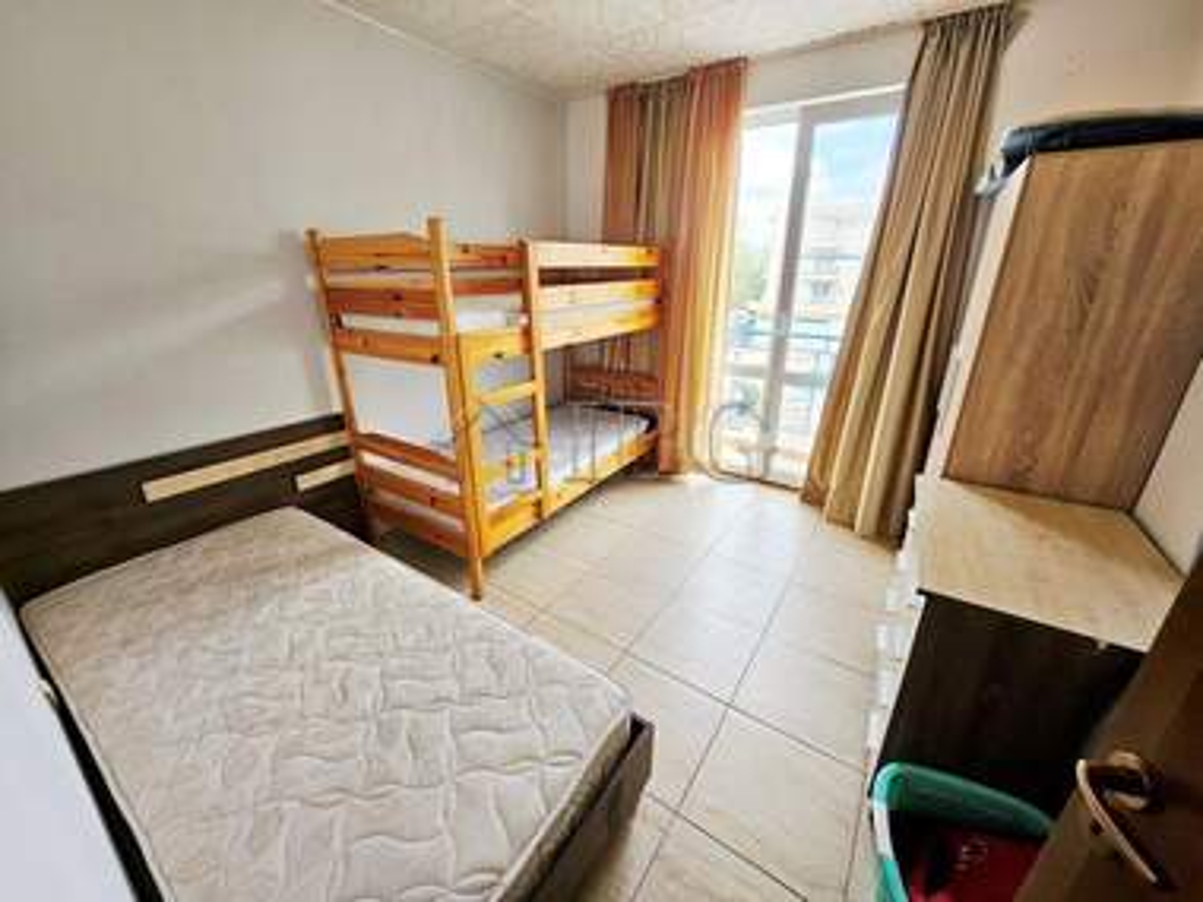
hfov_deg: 106.2
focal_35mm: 13
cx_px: 602
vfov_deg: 89.9
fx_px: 452
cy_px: 451
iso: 50
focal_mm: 1.7
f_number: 2.2
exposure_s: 1/50
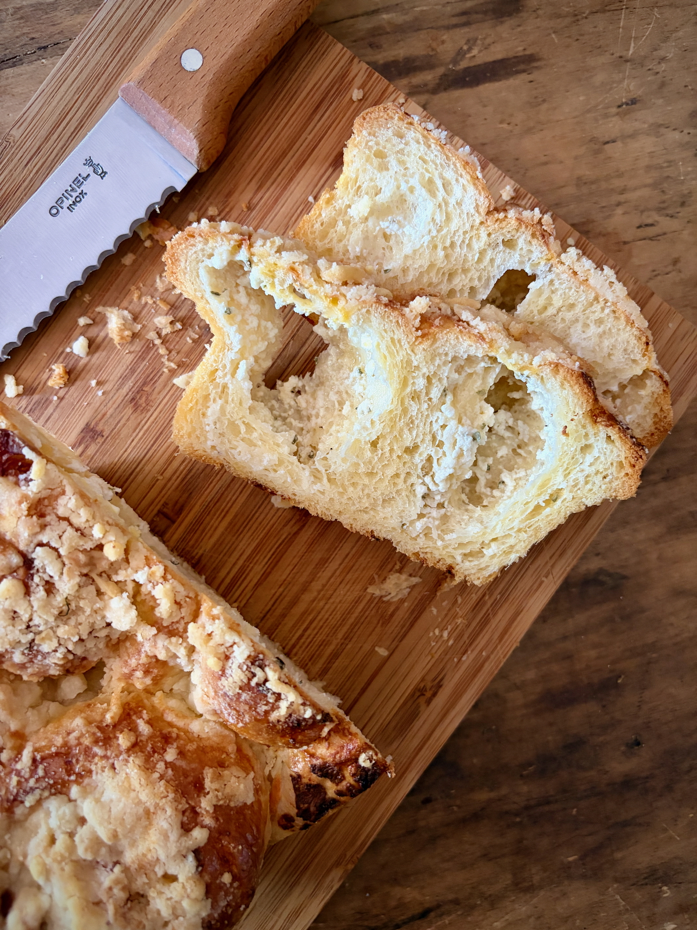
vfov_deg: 67.3
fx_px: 698
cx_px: 348
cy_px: 465
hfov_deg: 53.1
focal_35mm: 26
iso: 400
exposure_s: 1/60
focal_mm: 5.96
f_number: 1.6
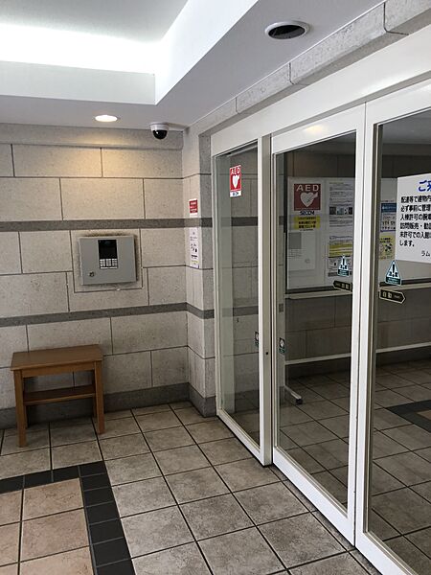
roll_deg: +2.6
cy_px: 288
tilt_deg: -6.3
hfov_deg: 49.7
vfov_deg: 63.4
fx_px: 465
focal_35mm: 28
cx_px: 216
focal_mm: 4
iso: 32
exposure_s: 1/33
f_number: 1.8
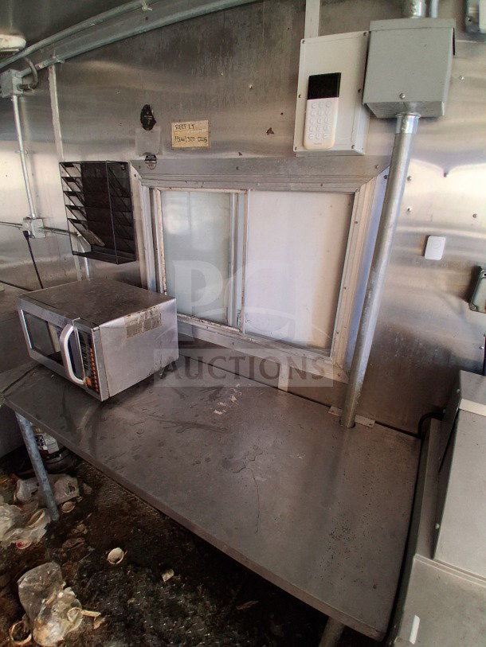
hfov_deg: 74.7
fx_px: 318
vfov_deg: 91.0
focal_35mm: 17
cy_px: 324
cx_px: 243
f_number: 2.2
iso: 320
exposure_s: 1/40
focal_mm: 1.4
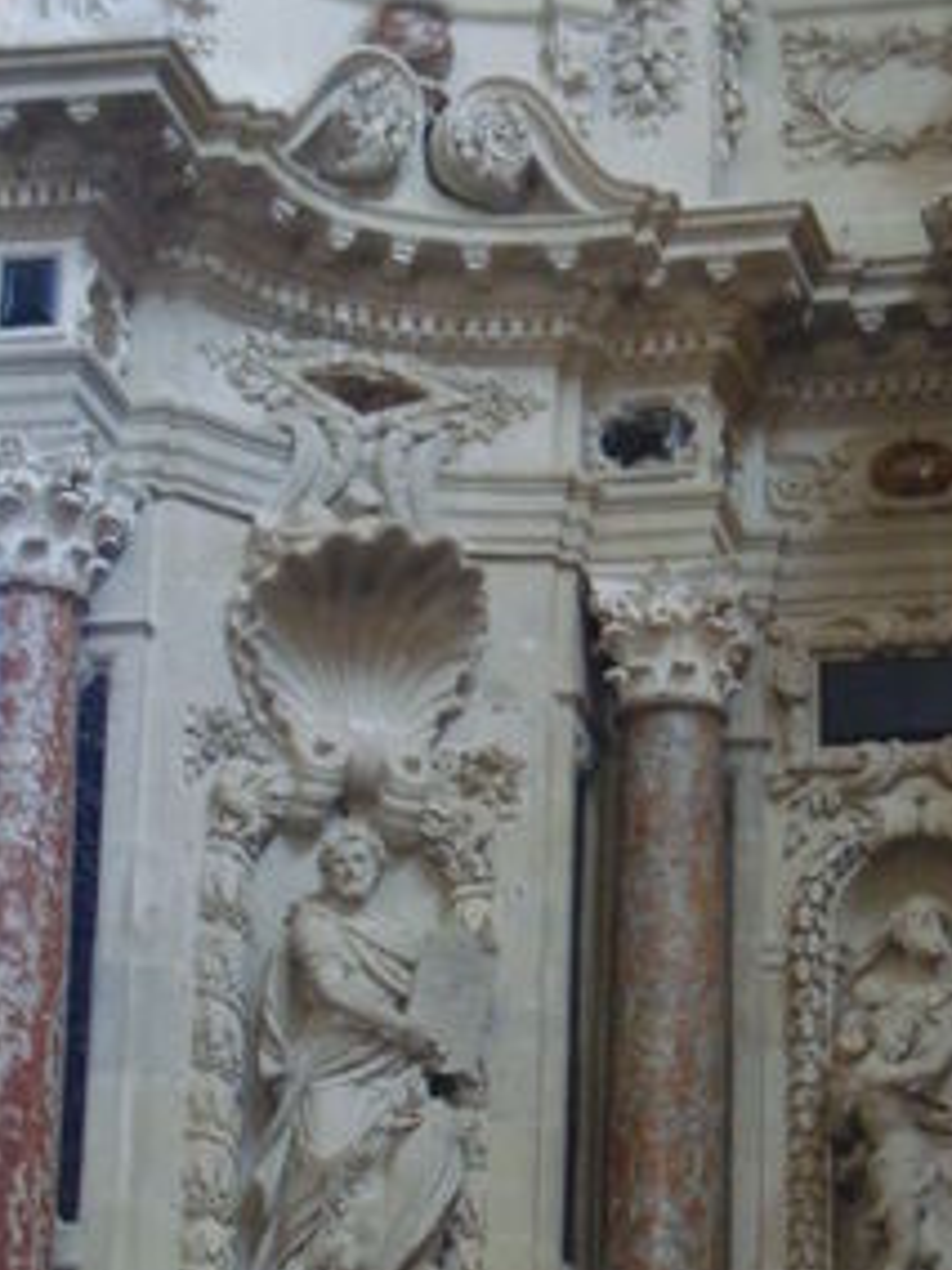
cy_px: 876
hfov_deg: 13.5
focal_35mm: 110
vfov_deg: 17.8
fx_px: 4034
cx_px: 590
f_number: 4.7
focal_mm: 13.02
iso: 400
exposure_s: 1/4
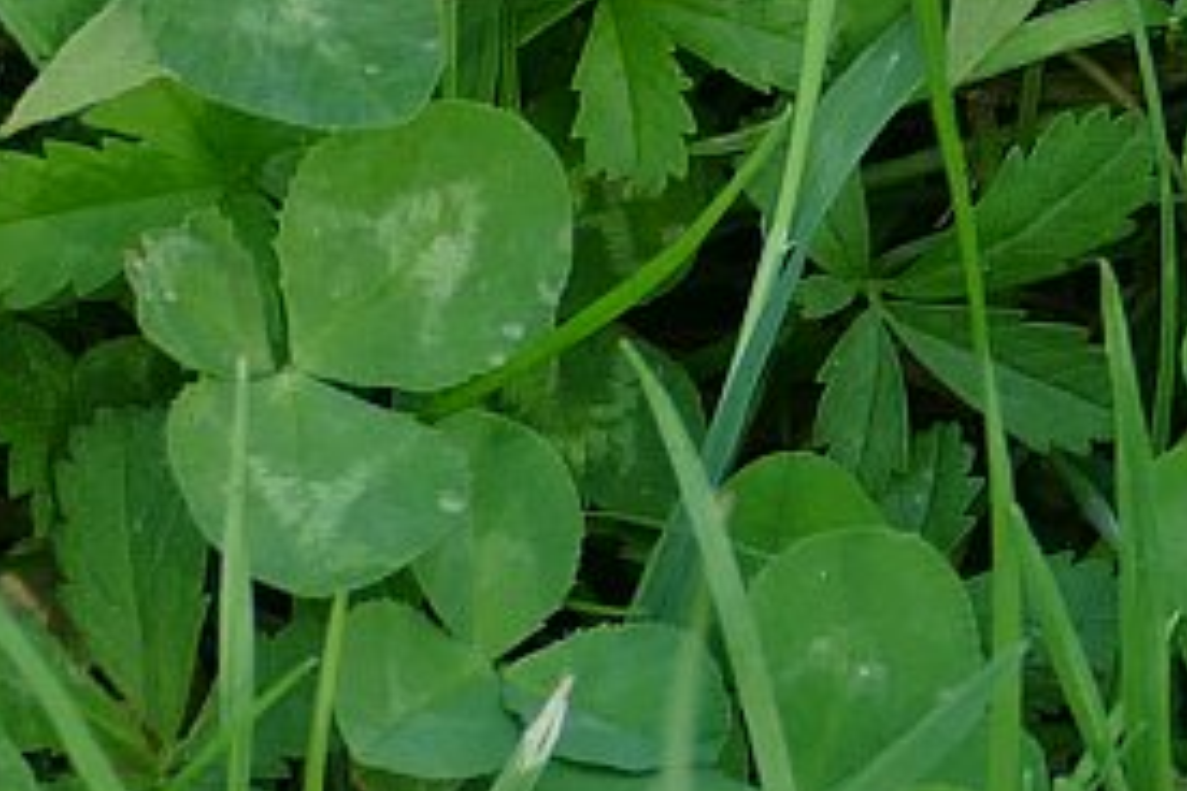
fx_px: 32310
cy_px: -1447
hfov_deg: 2.1
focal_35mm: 980
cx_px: 1363
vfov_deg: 1.4
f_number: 3.9
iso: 125
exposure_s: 1/160
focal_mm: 49.07
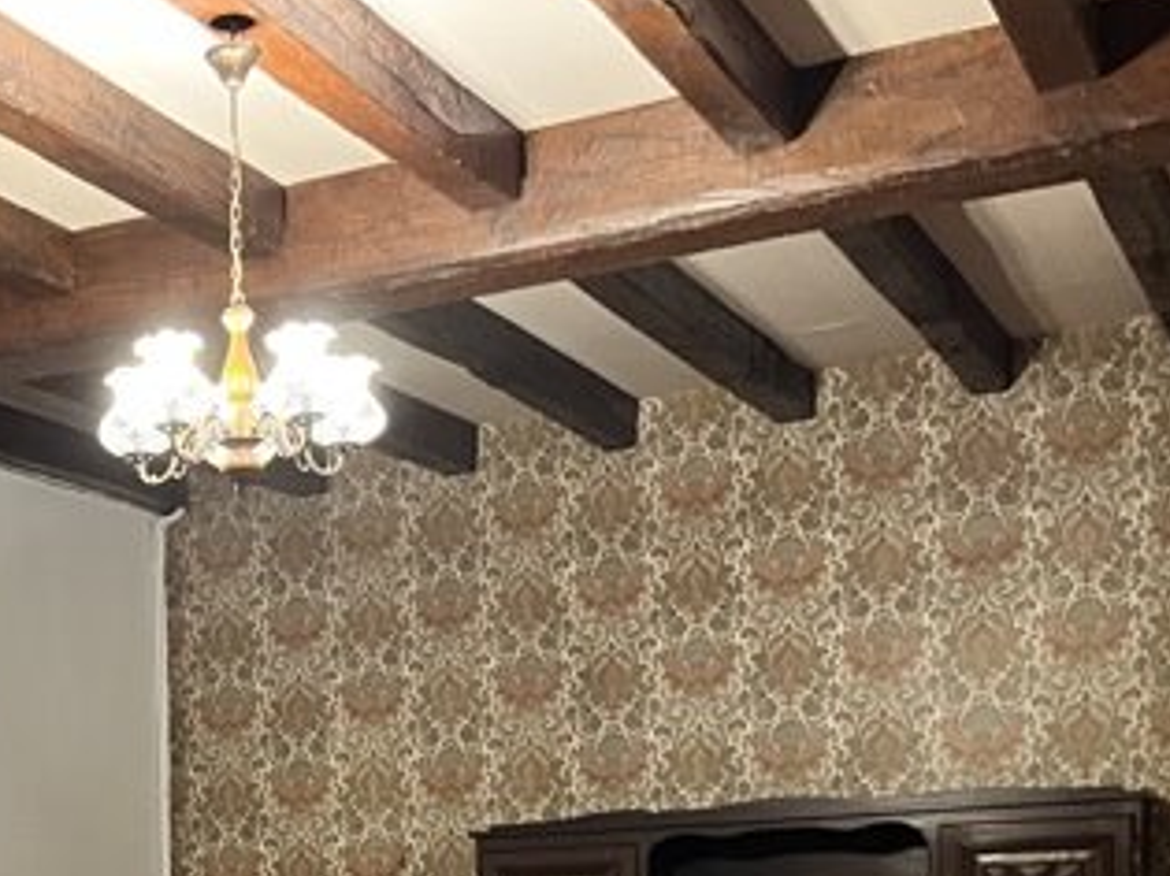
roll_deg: +1.5
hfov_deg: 27.4
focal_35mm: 66
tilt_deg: -2.9
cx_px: -48
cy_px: 1065
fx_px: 2230
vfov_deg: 20.7
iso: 640
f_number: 1.6
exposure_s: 1/25
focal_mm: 5.1
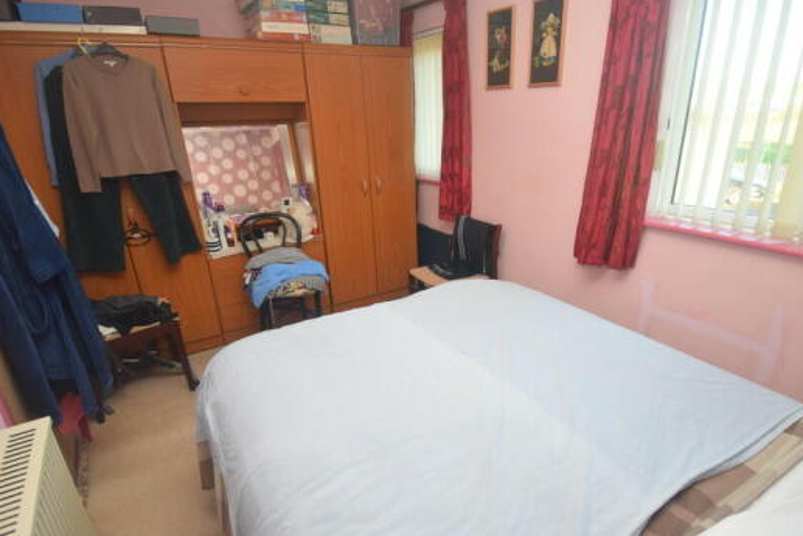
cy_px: 296
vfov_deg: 64.4
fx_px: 424
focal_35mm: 19
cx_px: 423
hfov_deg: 86.8
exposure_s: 1/60
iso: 560
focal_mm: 10
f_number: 4.5
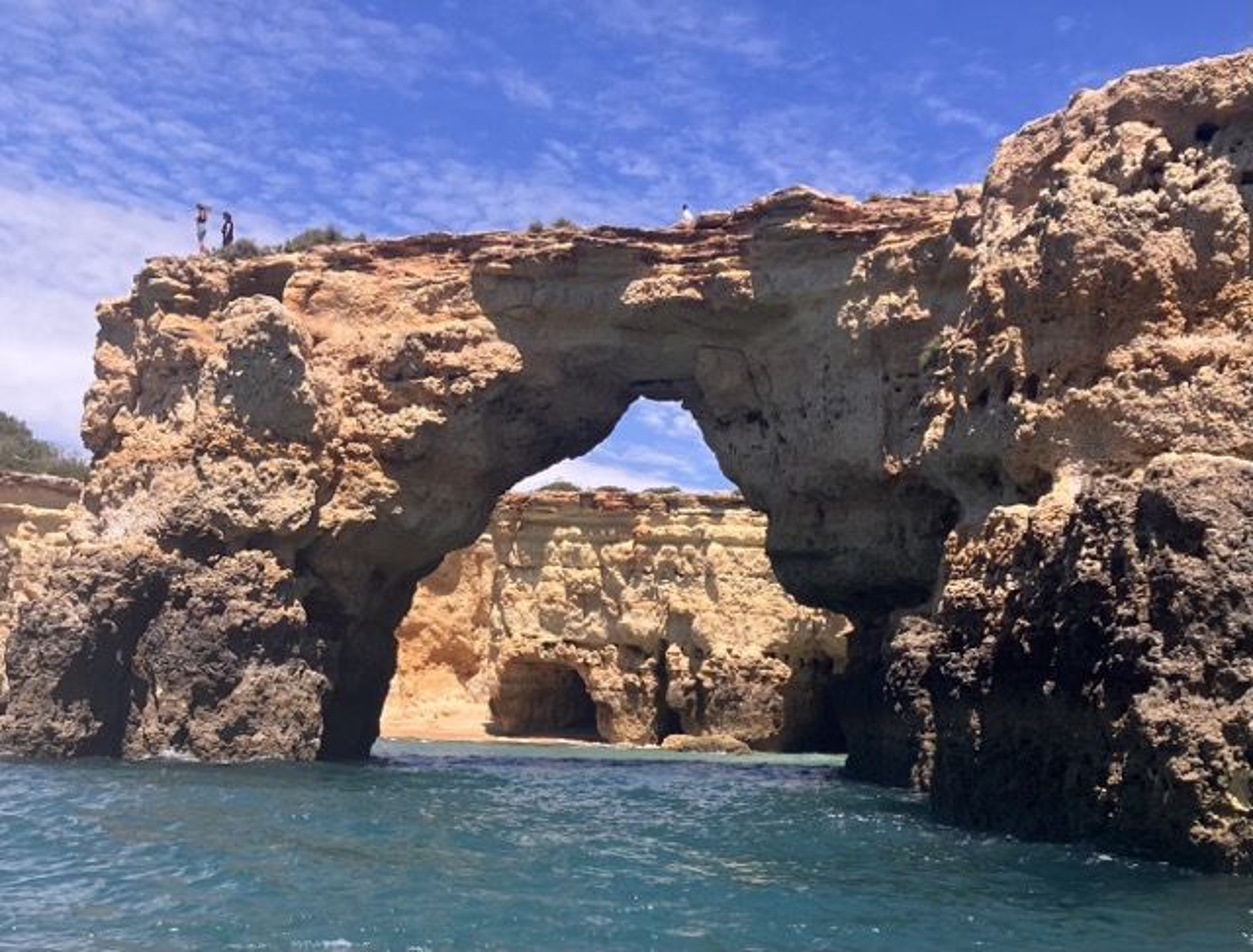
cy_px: 476
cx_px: 626
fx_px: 1018
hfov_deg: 63.2
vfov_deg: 50.1
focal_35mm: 28
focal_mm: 3.99
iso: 32
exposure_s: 1/1517
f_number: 1.8
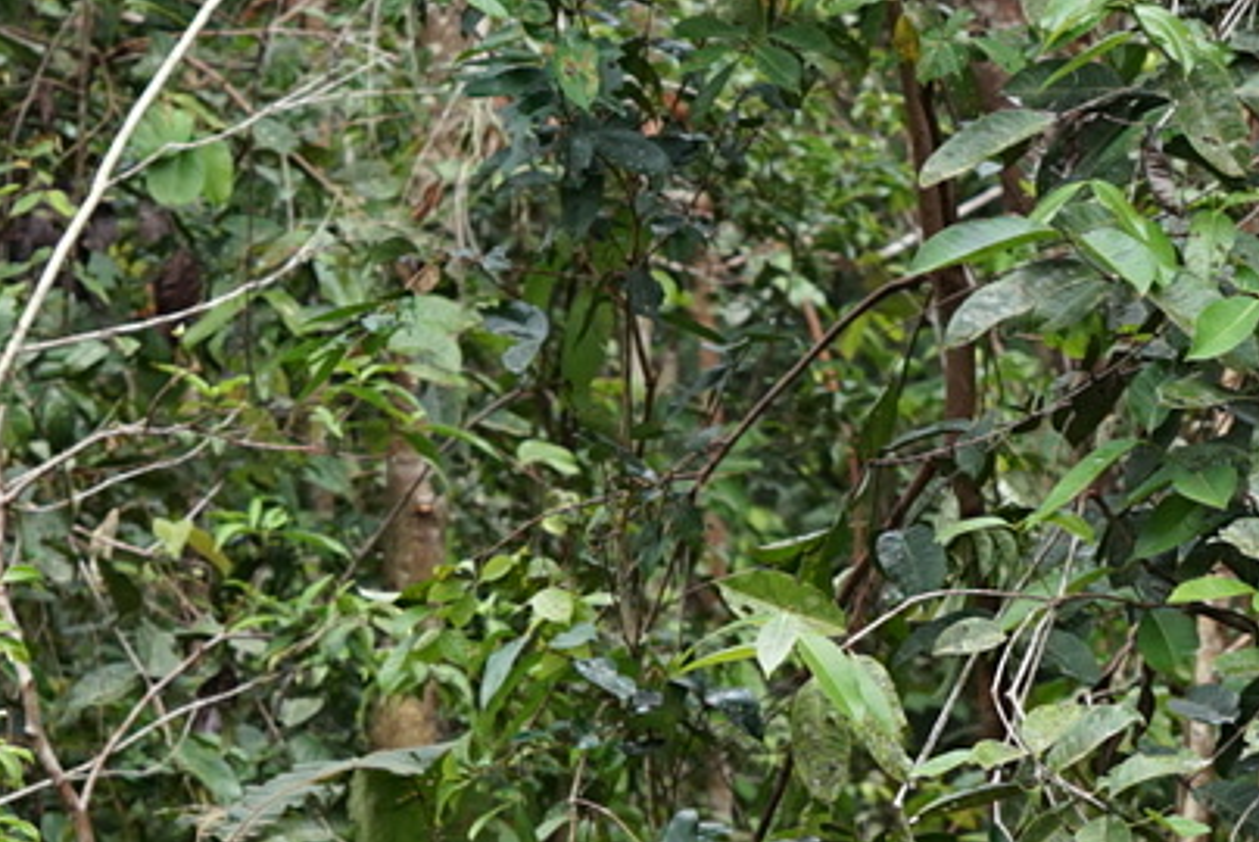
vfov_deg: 2.7
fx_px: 17778
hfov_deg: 4.1
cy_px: 1207
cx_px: 919
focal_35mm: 508
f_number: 4
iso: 320
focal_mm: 85
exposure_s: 1/160
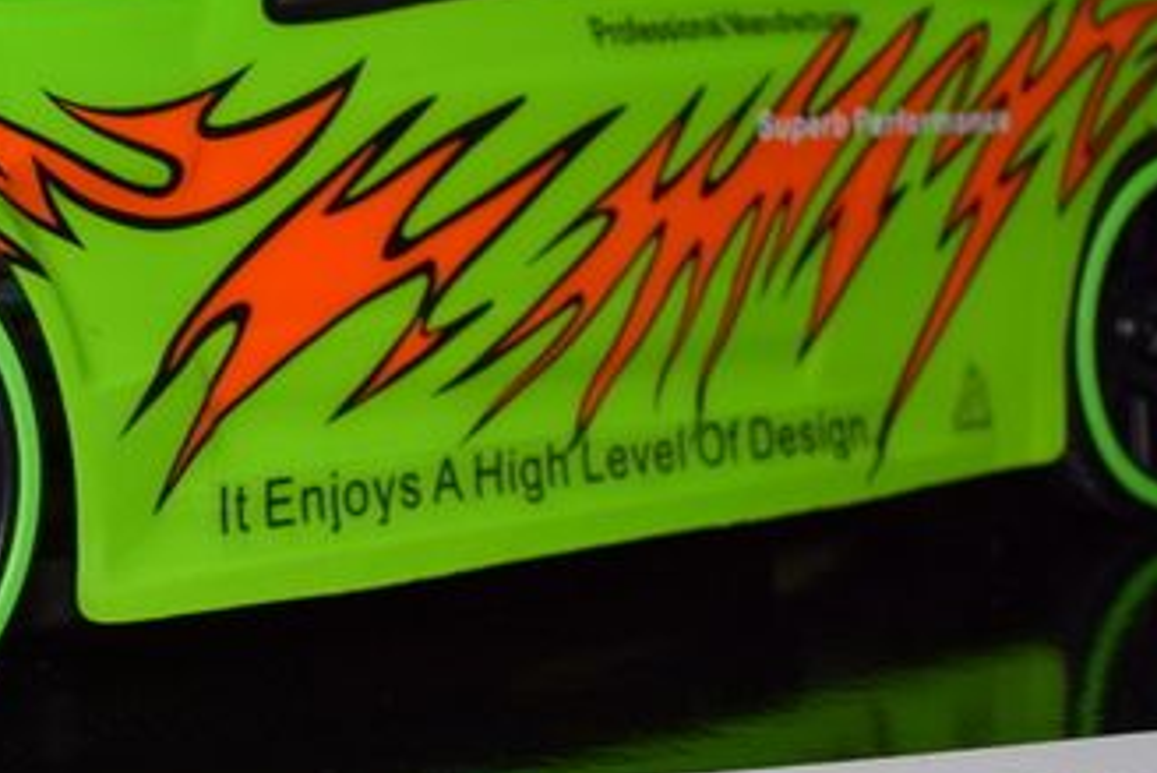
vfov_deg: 16.2
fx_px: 2708
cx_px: -25
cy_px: 300
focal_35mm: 84
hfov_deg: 23.1
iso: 250
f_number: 5.6
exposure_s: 1/125
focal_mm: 23
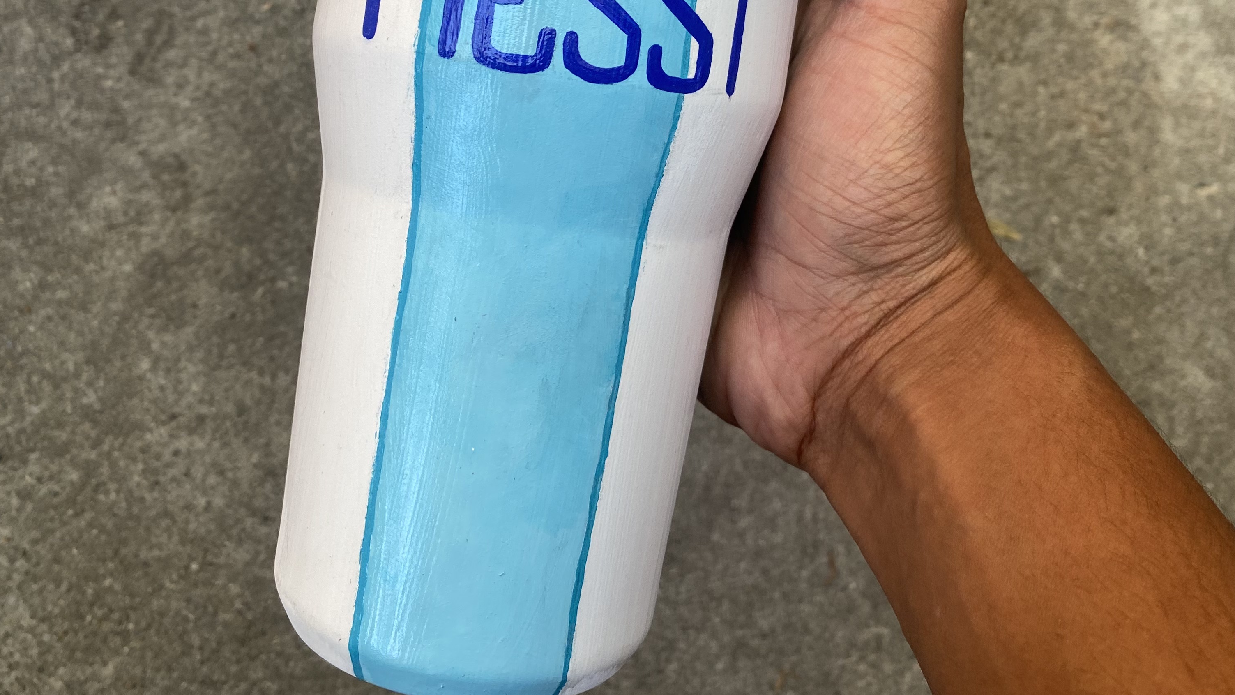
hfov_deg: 52.8
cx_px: 620
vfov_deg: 29.2
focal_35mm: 38
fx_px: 1244
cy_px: 0
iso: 50
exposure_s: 1/122
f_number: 1.8
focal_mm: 4.25
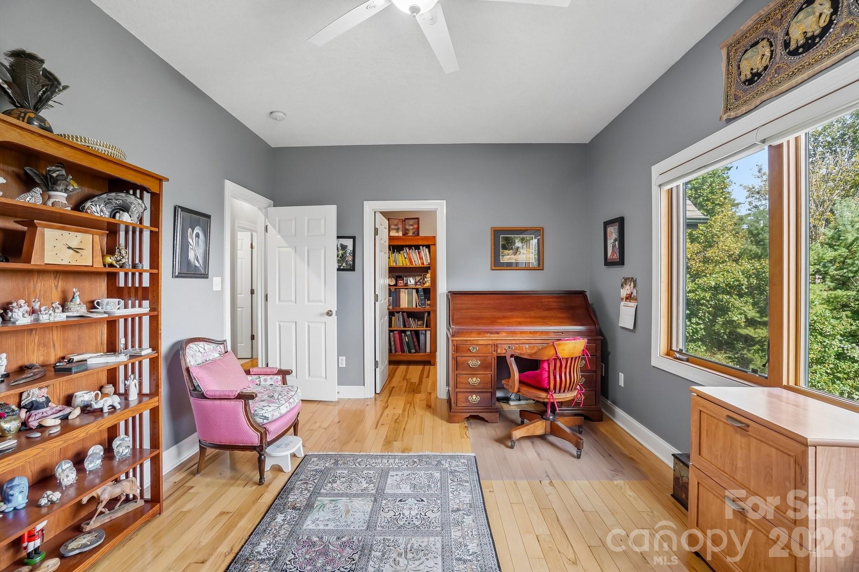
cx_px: 430
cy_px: 286
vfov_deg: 77.3
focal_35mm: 15
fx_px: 358
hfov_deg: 100.4
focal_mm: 10
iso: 400
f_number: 8
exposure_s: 1/13
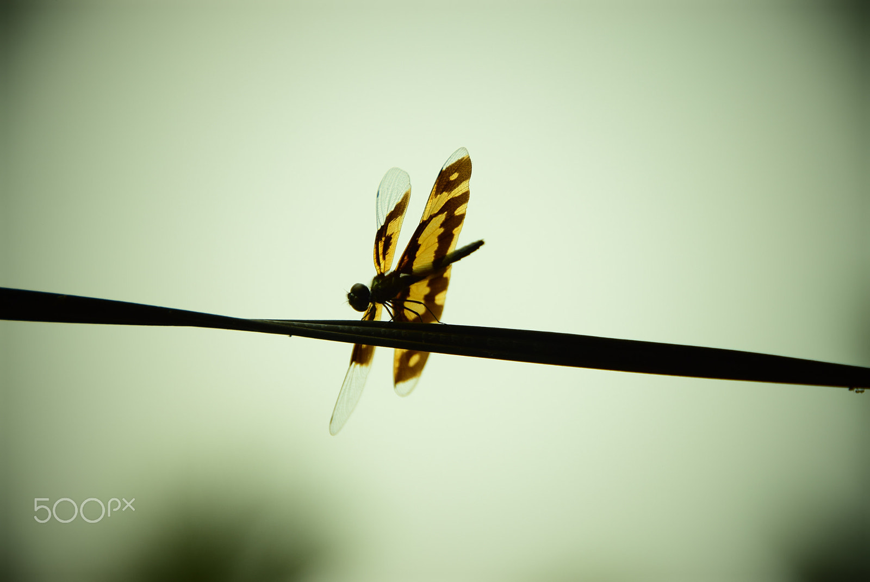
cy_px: 291
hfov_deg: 6.9
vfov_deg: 4.6
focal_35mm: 300
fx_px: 7256
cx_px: 435
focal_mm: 200
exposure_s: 1/1000
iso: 200
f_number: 8
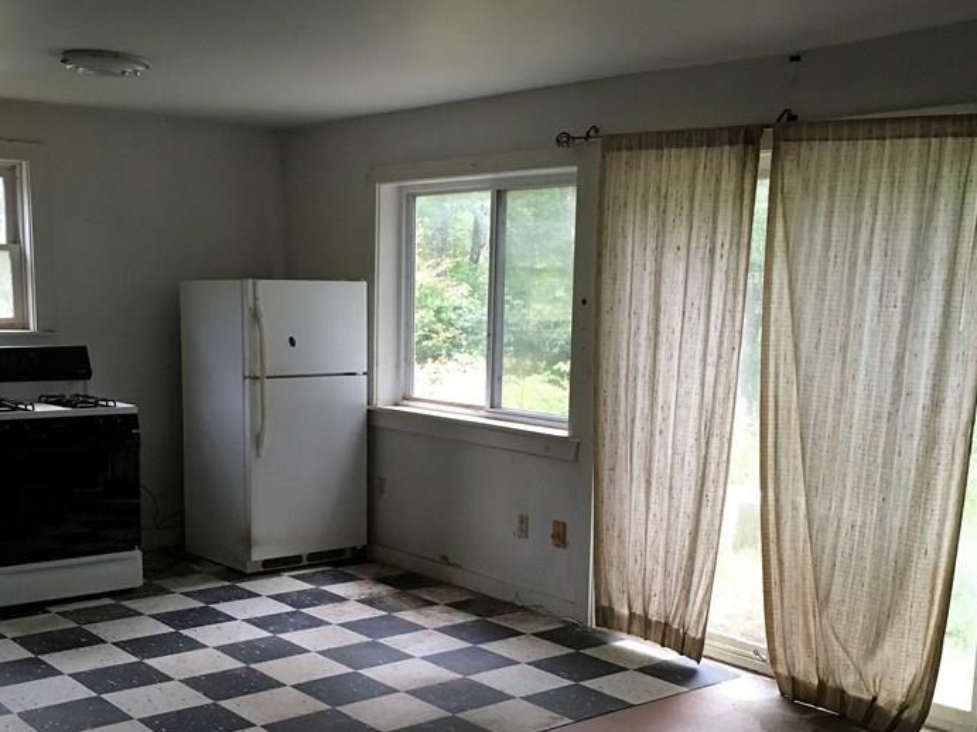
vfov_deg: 33.3
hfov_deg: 43.8
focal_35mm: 43
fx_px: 1213
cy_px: 476
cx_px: 445
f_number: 2.2
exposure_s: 1/30
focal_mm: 4.15
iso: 125
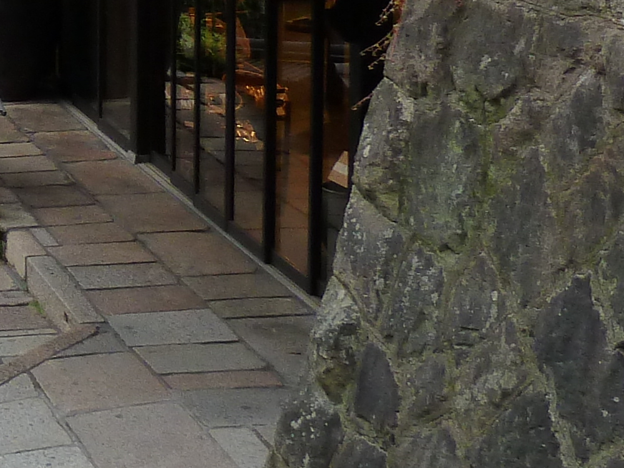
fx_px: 1803
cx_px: -441
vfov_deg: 14.3
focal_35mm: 100
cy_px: -97
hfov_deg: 16.8
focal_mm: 4.1
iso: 125
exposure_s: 1/40
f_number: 3.3
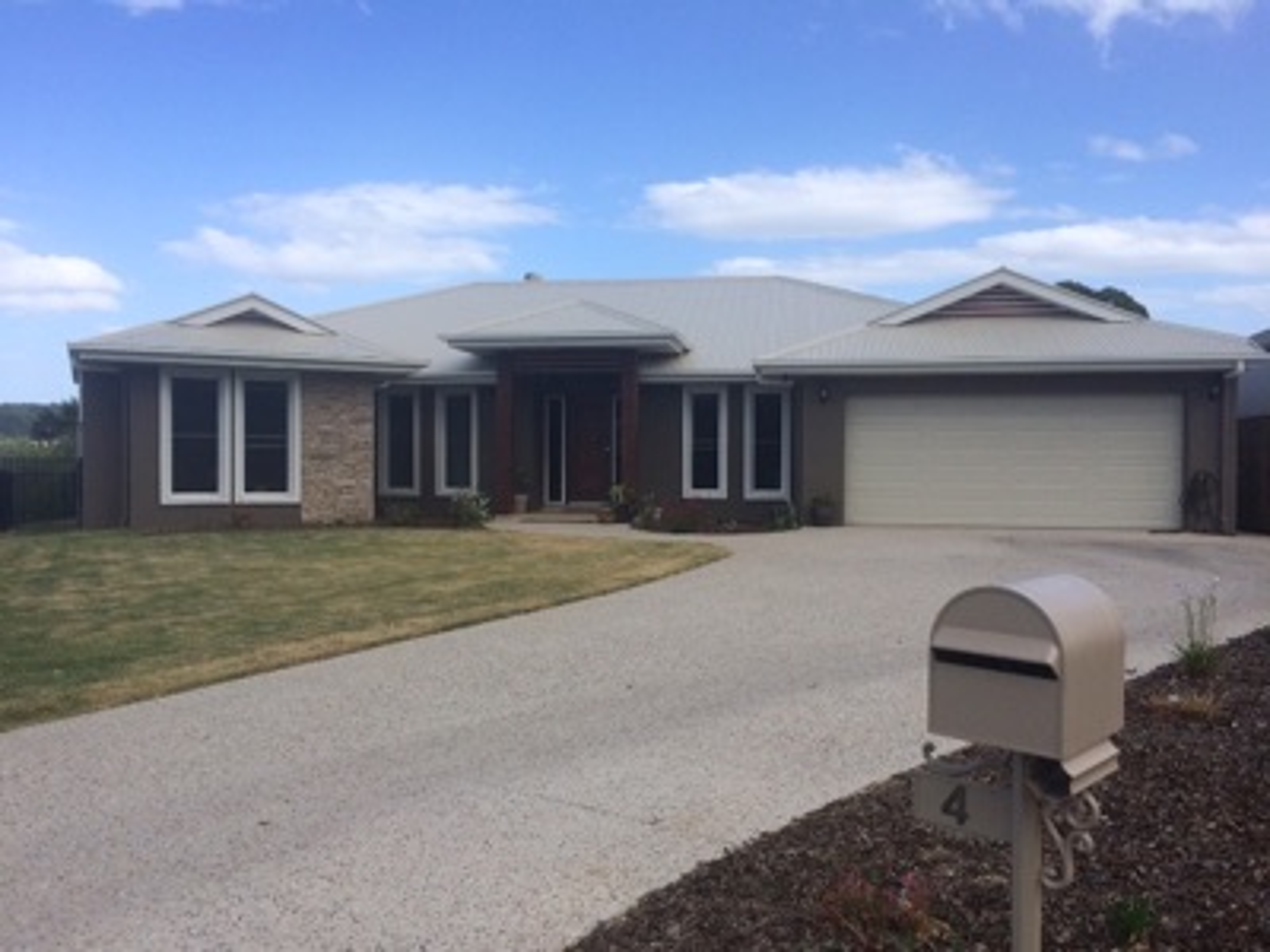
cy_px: 476
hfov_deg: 61.7
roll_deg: +0.2
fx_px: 1064
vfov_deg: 48.2
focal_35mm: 29
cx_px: 635
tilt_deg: -0.8
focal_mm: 4.15
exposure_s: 1/1786
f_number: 2.2
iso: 32
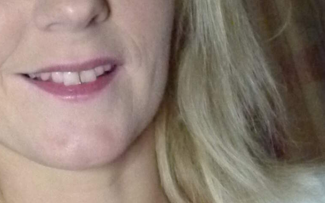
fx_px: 655
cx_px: 117
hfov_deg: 27.7
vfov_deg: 16.6
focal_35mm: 74
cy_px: 270
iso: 800
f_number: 2.8
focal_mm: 4.5
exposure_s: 1/250
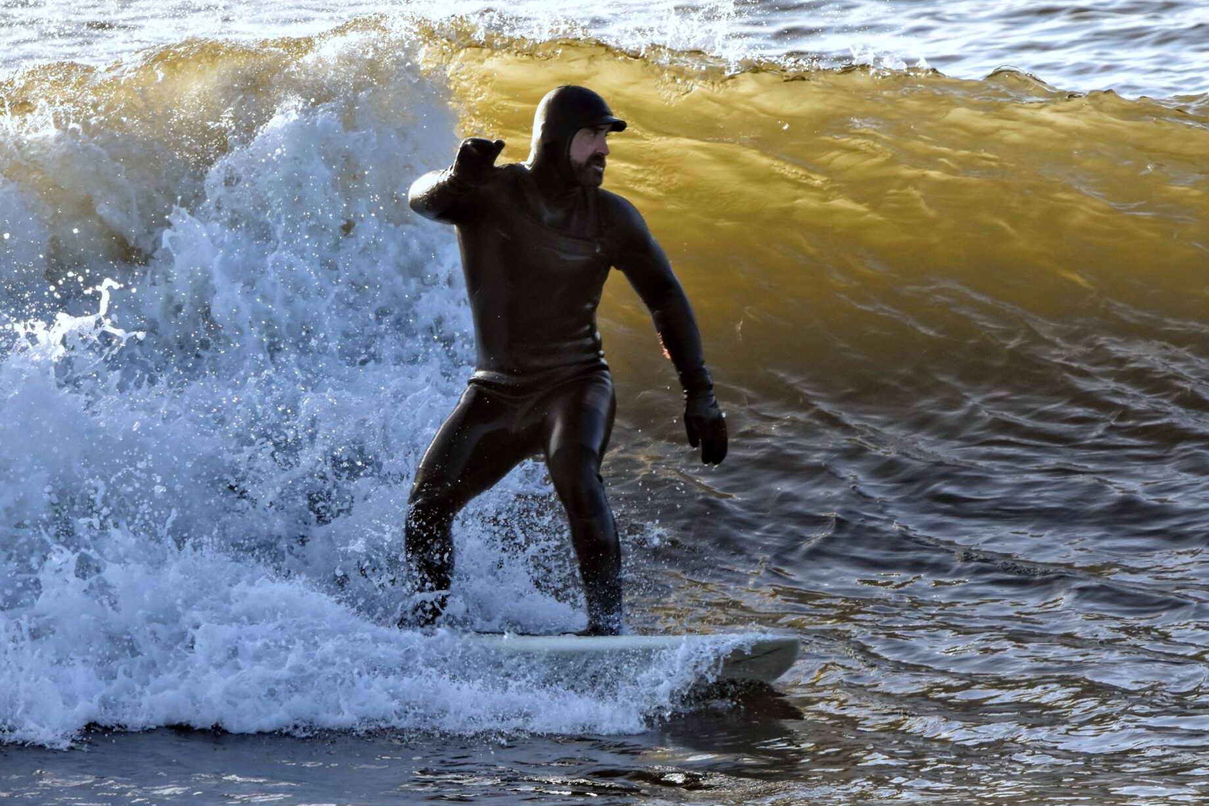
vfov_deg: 1.1
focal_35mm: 1256
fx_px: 42181
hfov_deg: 1.6
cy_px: 371
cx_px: 569
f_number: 9
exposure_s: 1/833
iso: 500
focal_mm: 600
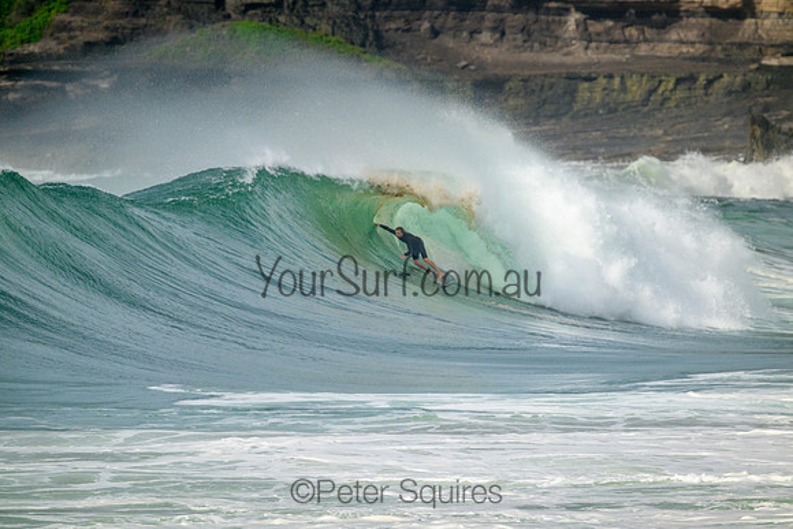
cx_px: 396
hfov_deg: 2.6
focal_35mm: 800
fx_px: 17626
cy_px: 264
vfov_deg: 1.7
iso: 800
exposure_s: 1/2500
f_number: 11
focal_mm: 800
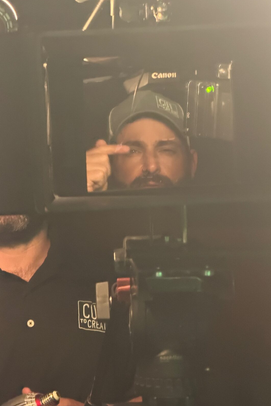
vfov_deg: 19.5
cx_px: 128
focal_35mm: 105
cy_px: 202
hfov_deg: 13.0
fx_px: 1185
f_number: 2.8
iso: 2500
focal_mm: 16.89
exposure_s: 1/30
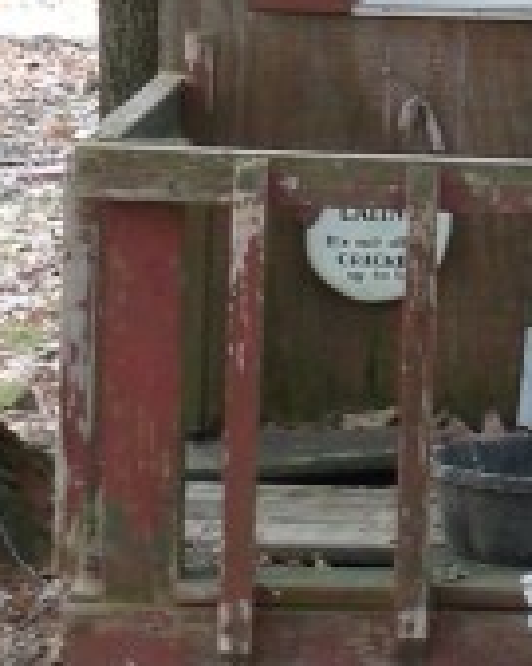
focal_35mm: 248
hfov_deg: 6.2
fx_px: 4885
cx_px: 800
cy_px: -83
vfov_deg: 7.7
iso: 83
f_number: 3.2
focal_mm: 7.4
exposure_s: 1/60.2
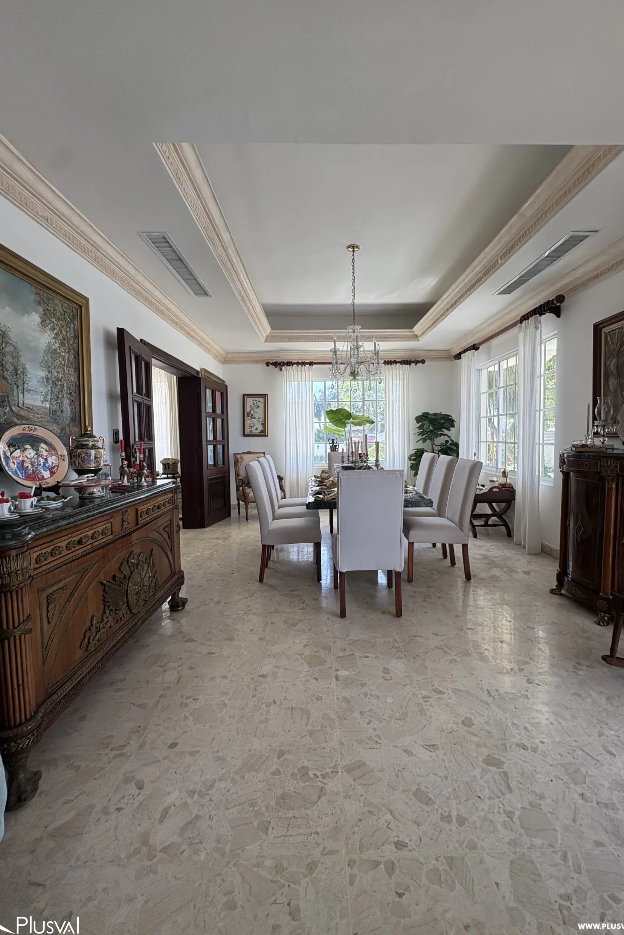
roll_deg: +0.4
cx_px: 324
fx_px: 390
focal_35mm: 15
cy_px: 460
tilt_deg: -2.3
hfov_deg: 77.3
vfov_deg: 100.4
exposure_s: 1/172
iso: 50
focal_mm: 2.22
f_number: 2.2
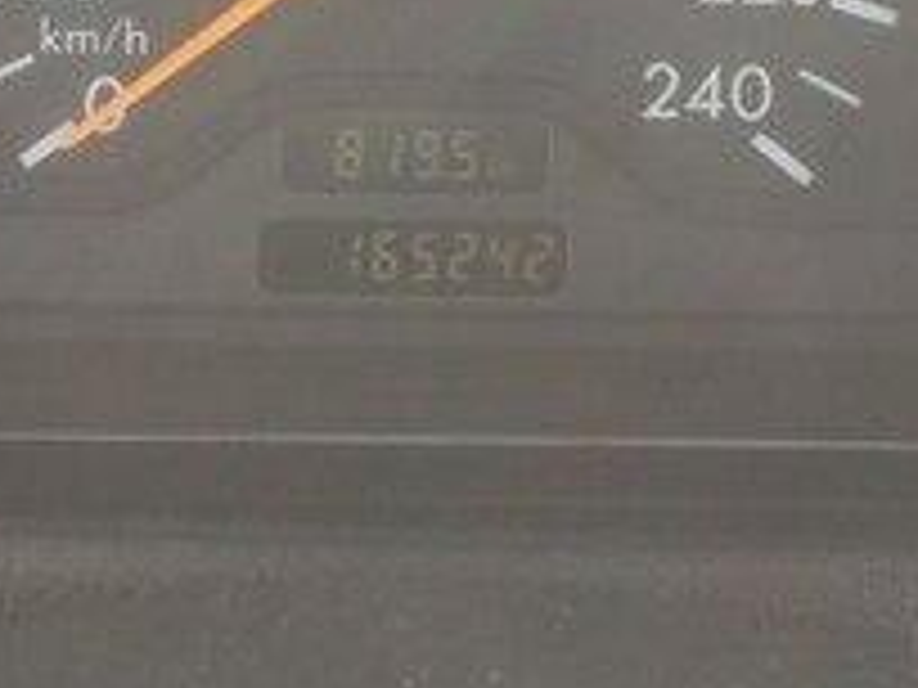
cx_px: 333
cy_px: -128
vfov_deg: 15.2
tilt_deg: -18.8
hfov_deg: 20.8
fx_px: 2493
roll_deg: -1.5
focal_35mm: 94
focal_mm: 4.15
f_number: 2.2
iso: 40
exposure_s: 1/100
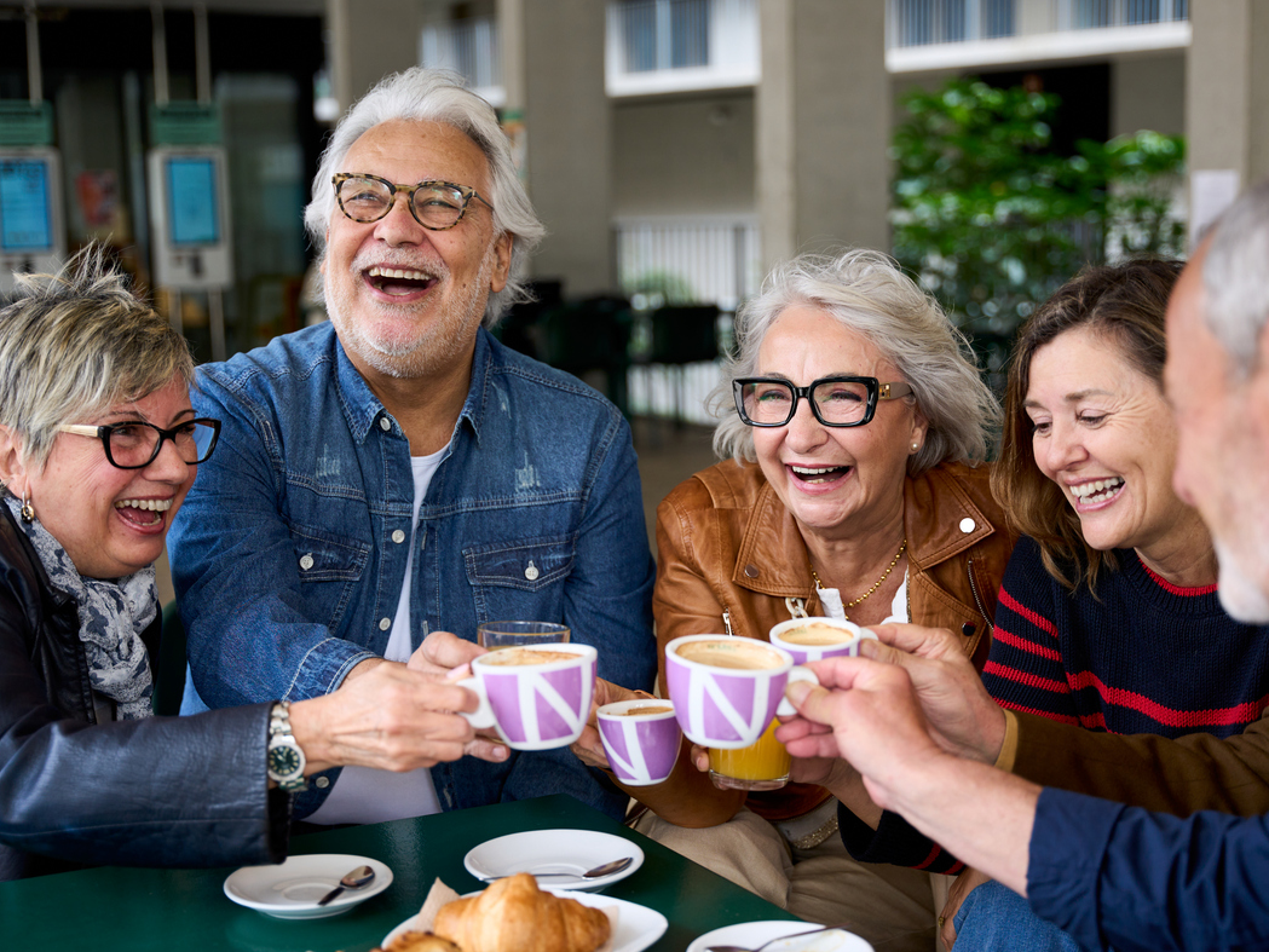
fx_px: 1988
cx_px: 682
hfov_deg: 35.4
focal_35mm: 54
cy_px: 503
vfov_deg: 26.9
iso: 200
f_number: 2.8
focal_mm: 47.2
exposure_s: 1/400
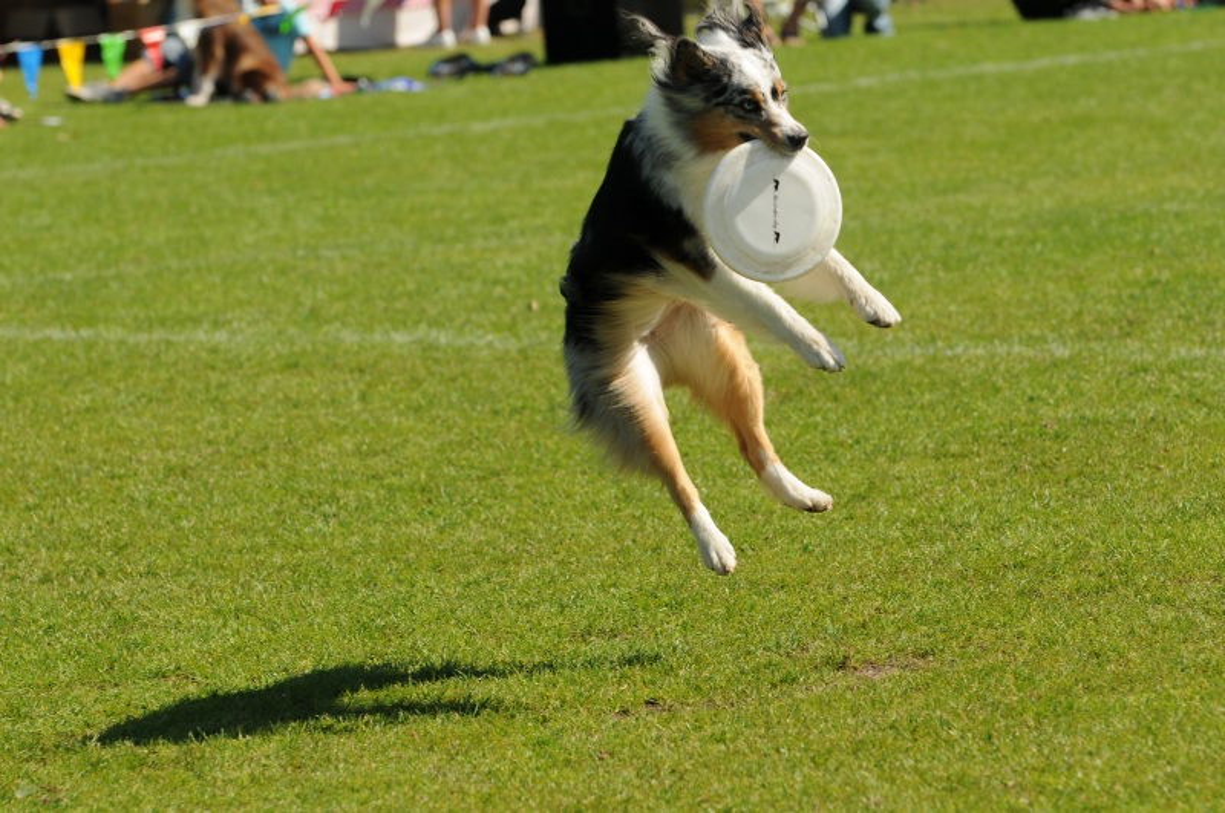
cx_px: 612
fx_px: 6881
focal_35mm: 202
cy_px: 406
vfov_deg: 6.8
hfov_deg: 10.2
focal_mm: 135
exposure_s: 1/1000
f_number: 5
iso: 200
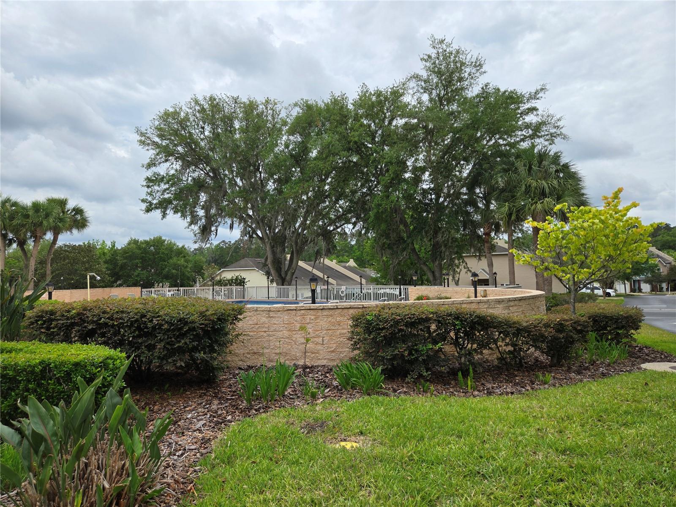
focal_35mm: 23
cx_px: 338
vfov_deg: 58.9
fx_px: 449
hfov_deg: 73.9
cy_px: 254
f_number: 1.8
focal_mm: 5.4
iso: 40
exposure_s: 1/2921
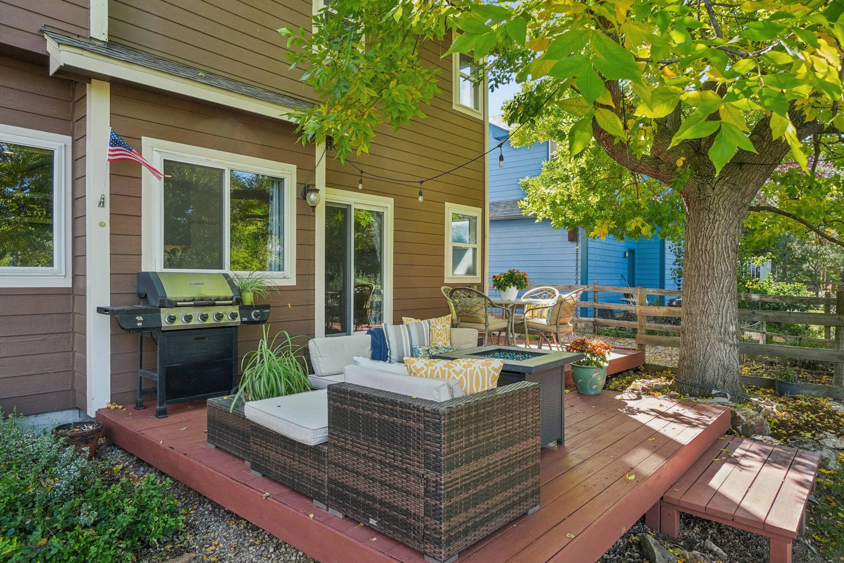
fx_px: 516
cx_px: 417
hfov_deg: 78.6
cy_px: 290
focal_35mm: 22
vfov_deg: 57.2
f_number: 8
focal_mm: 14
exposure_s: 1/100
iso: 400
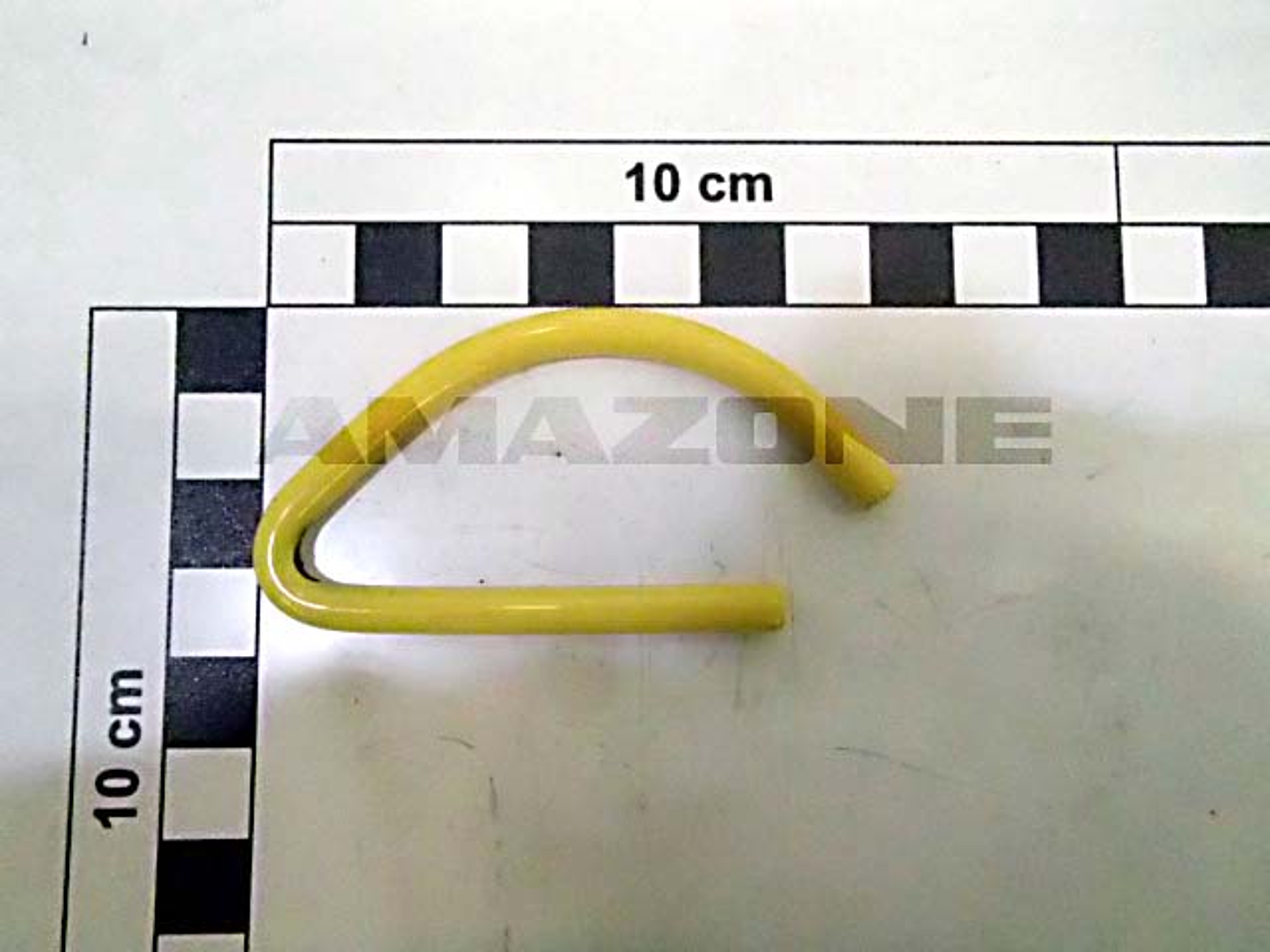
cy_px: 476
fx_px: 1027
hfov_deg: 63.4
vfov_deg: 49.7
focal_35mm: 28
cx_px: 635
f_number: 3.9
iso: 6400
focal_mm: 5
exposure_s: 1/640
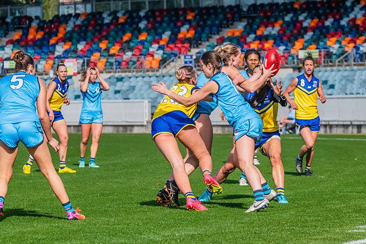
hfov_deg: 9.1
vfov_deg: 6.1
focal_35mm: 226
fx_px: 2297
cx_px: 196
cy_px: 126
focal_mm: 210
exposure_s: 1/1250
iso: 800
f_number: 10
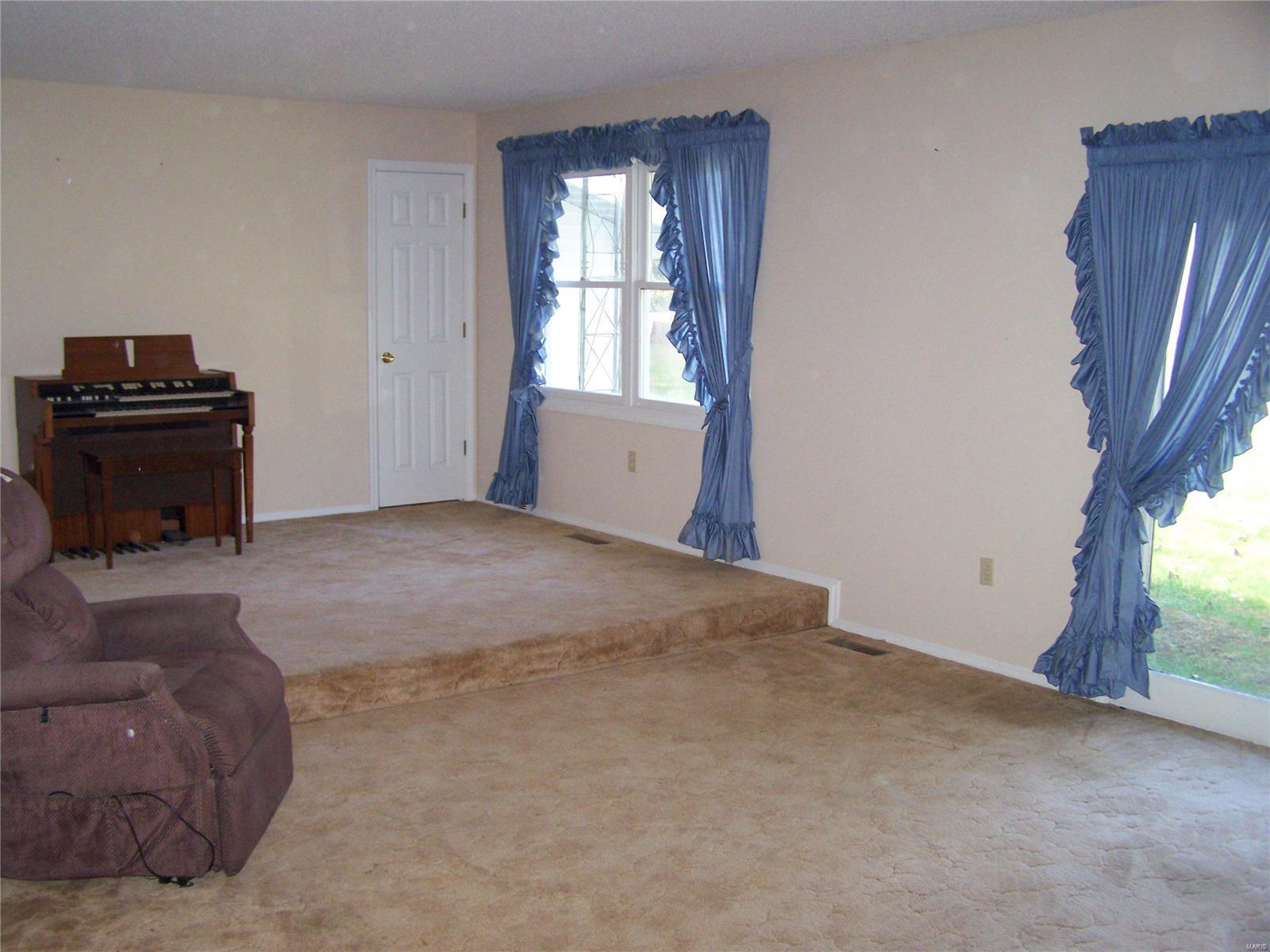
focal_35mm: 38
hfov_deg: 49.0
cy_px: 476
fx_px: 1394
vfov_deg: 37.7
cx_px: 635
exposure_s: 1/60
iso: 160
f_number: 2.8
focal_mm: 6.3
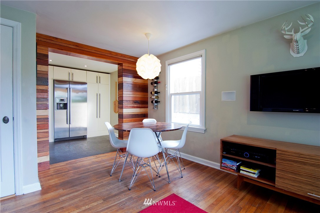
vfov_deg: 71.9
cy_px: 106
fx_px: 146
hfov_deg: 95.0
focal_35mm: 16
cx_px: 160
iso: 200
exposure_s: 1/5
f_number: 2.8
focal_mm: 11
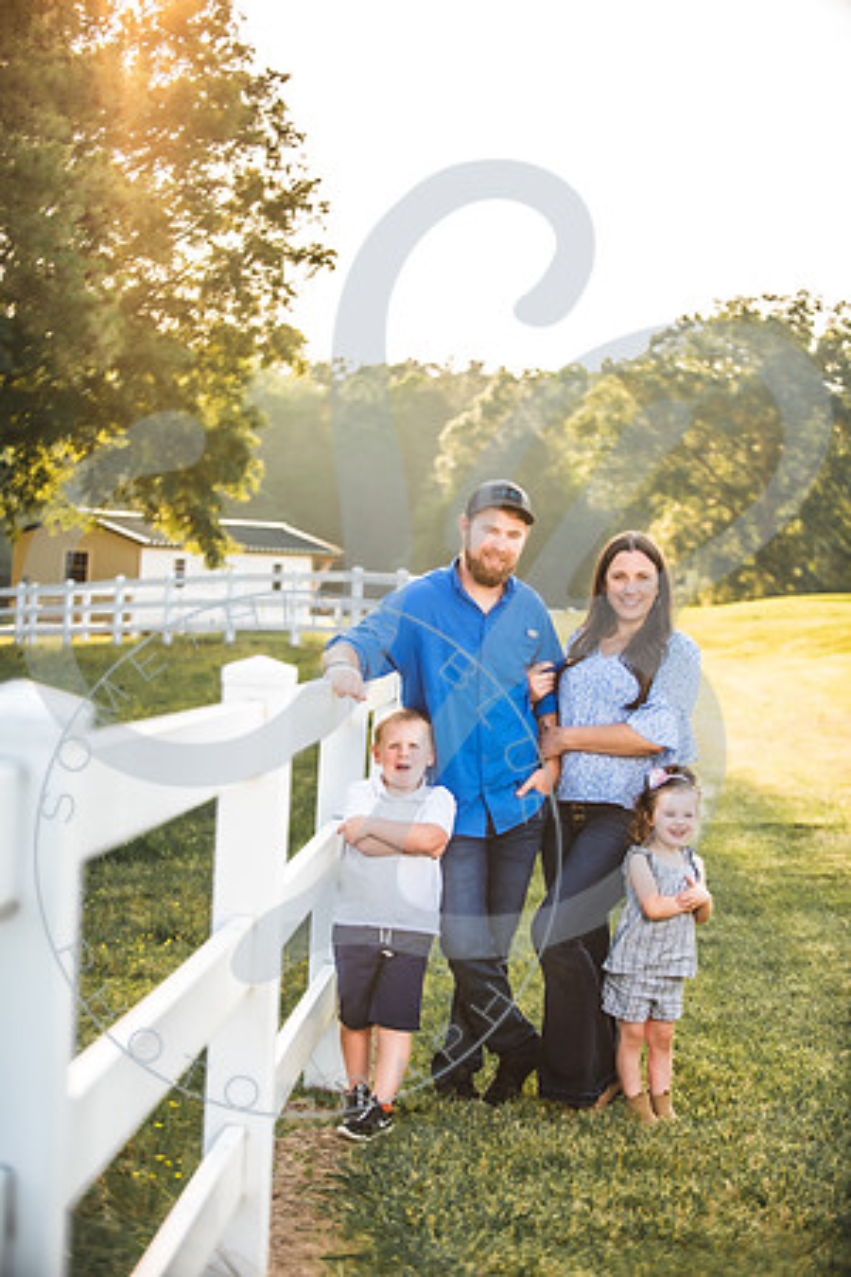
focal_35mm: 70
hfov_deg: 19.5
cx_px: 426
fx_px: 2482
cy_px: 638
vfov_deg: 28.8
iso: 80
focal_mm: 70
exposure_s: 1/250
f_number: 2.8
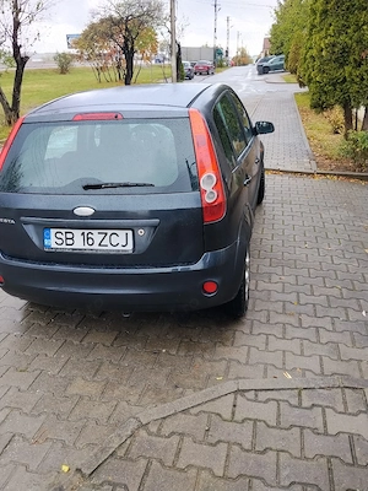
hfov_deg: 48.2
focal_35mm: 29
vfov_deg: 61.7
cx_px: 184
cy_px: 246
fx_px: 411
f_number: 1.8
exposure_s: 1/100
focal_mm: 4.22
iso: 64
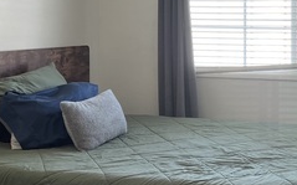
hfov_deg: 25.7
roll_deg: -0.1
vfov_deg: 16.9
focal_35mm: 77
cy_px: 58
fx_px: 623
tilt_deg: -4.4
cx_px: 285
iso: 125
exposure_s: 1/112
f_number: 1.5
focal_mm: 5.7
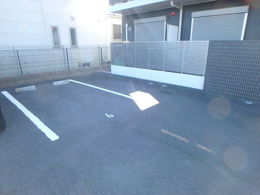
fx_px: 158
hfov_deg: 79.0
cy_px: 98
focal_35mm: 21
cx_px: 130
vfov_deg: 63.4
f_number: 3.5
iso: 125
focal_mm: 3.7
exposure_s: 1/80
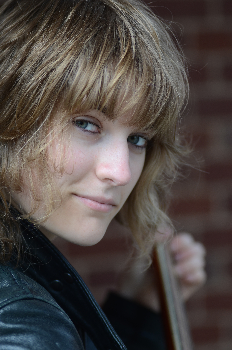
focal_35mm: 129
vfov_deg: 15.9
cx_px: 116
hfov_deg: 10.6
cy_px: 175
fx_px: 1253
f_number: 3.2
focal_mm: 86
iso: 200
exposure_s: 1/640
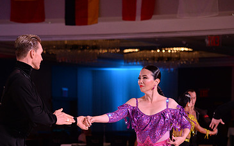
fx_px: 1237
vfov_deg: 6.7
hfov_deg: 10.8
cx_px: 113
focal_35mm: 194
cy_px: 169
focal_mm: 120
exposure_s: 1/250
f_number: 5
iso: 2000
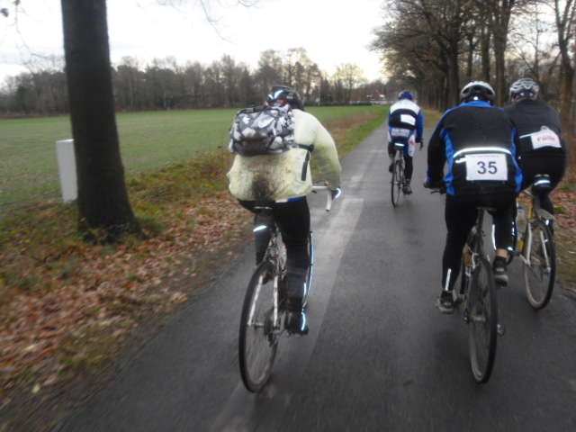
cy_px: 216
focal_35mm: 28
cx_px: 288
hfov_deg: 63.4
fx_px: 466
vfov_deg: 49.7
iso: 64
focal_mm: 4.65
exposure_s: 1/200
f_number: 2.6
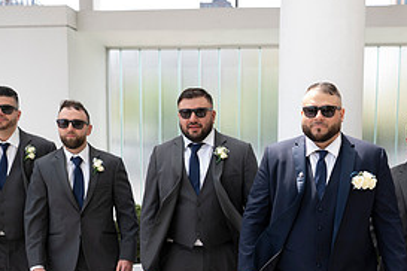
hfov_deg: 38.4
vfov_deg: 25.6
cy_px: 244
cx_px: 271
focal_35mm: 51
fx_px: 577
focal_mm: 24
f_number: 2.8
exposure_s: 1/250
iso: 50
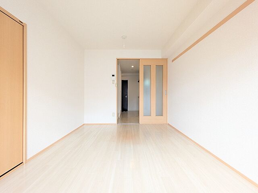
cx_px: 129
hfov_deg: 102.1
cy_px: 96
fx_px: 104
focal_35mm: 14
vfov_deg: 85.7
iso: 189
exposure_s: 1/120
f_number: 2.2
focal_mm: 1.83
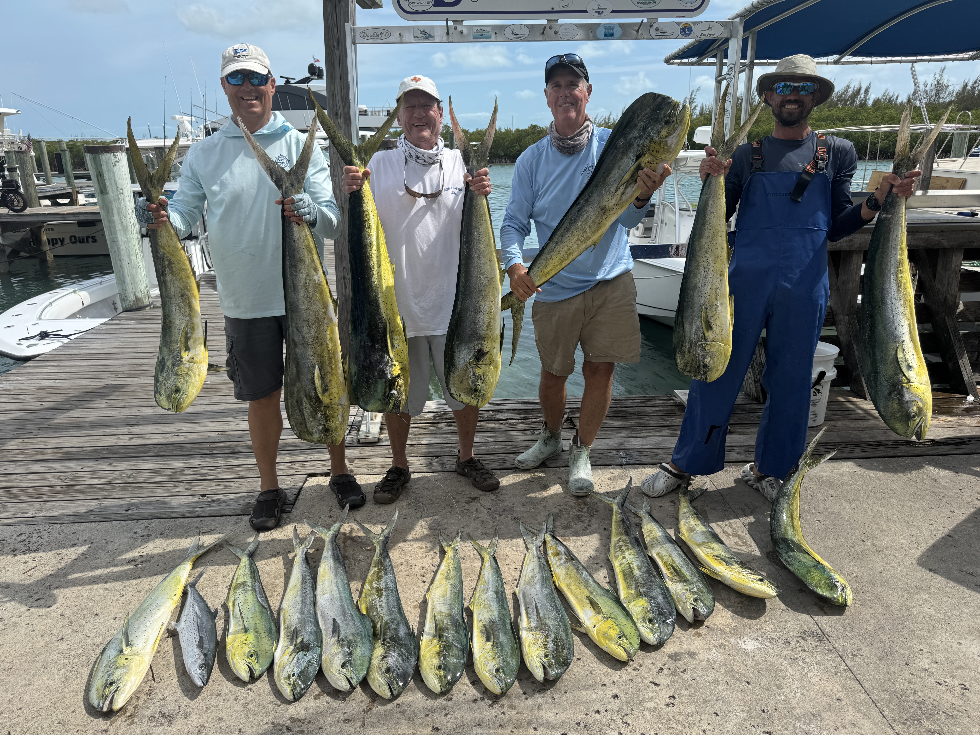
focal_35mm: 24
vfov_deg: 56.8
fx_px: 679
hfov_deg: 71.6
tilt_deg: -16.7
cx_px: 490
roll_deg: +1.6
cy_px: 368
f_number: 1.78
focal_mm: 6.76
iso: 80
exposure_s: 1/4950
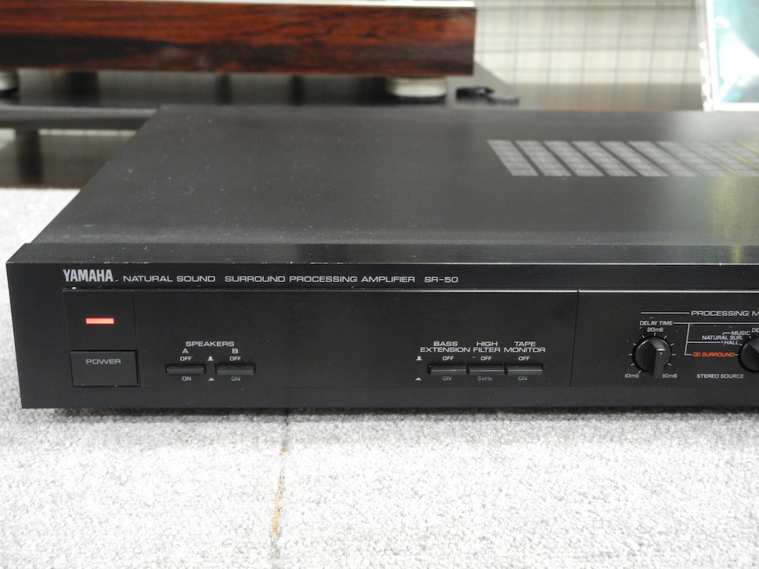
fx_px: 987
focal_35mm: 45
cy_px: 284
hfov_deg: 42.1
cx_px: 380
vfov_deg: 32.2
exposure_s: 1/13.4
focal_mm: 9.7
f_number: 3.2
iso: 400
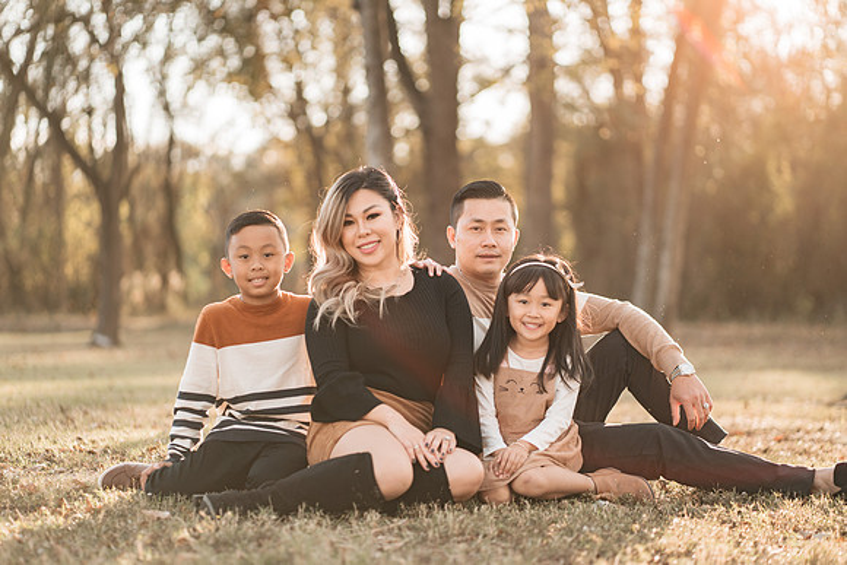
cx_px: 424
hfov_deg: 23.9
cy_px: 282
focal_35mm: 85
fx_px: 2000
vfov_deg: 16.1
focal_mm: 85
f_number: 1.8
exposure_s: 1/500
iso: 125
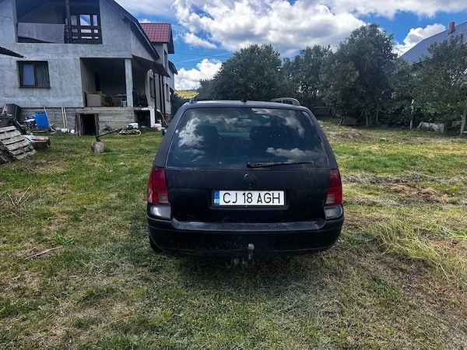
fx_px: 324
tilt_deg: -7.7
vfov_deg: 56.8
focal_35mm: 24
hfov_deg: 71.6
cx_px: 234
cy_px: 175
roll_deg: +2.8
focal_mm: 6.76
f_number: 1.78
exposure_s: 1/980
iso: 80
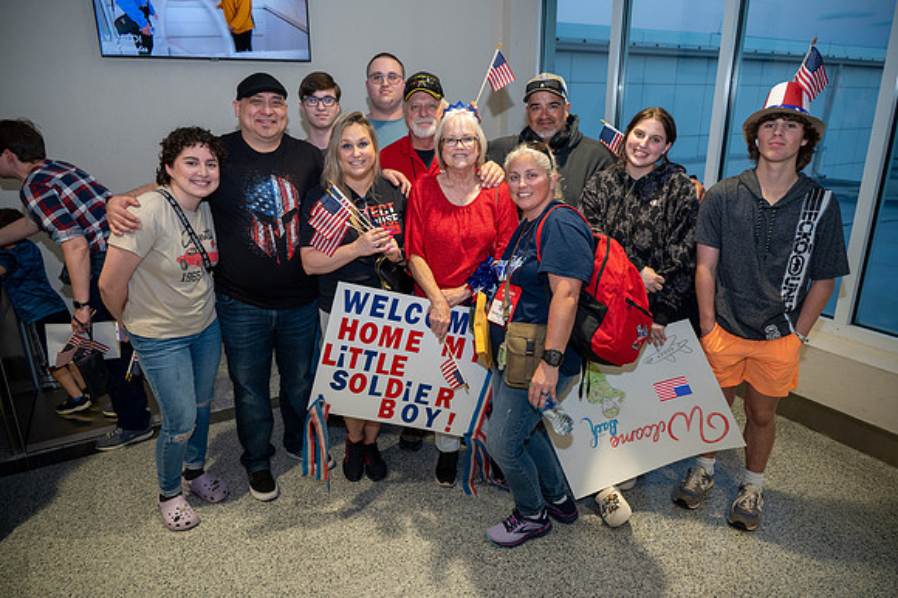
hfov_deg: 73.8
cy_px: 299
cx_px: 449
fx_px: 598
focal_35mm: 24
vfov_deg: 53.1
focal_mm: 24
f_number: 4.5
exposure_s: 1/60
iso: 1400
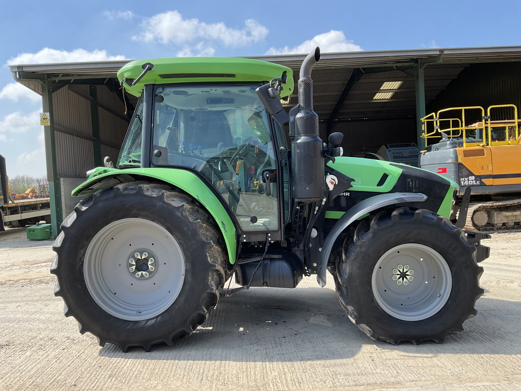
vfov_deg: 48.2
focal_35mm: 29
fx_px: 436
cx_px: 260
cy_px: 196
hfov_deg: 61.7
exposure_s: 1/683
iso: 16
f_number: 1.8
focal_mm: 3
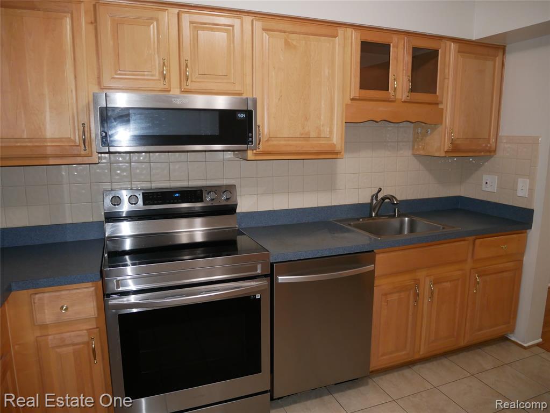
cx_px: 275
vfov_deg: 56.8
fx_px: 381
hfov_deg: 71.6
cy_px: 206
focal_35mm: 24
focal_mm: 12
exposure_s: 1/60
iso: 800
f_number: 3.5
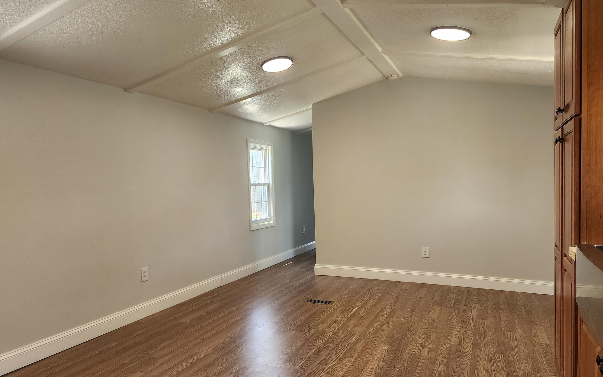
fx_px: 411
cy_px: 193
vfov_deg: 49.3
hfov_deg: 72.5
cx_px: 297
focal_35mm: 25
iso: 160
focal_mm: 6.4
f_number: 1.8
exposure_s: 1/180
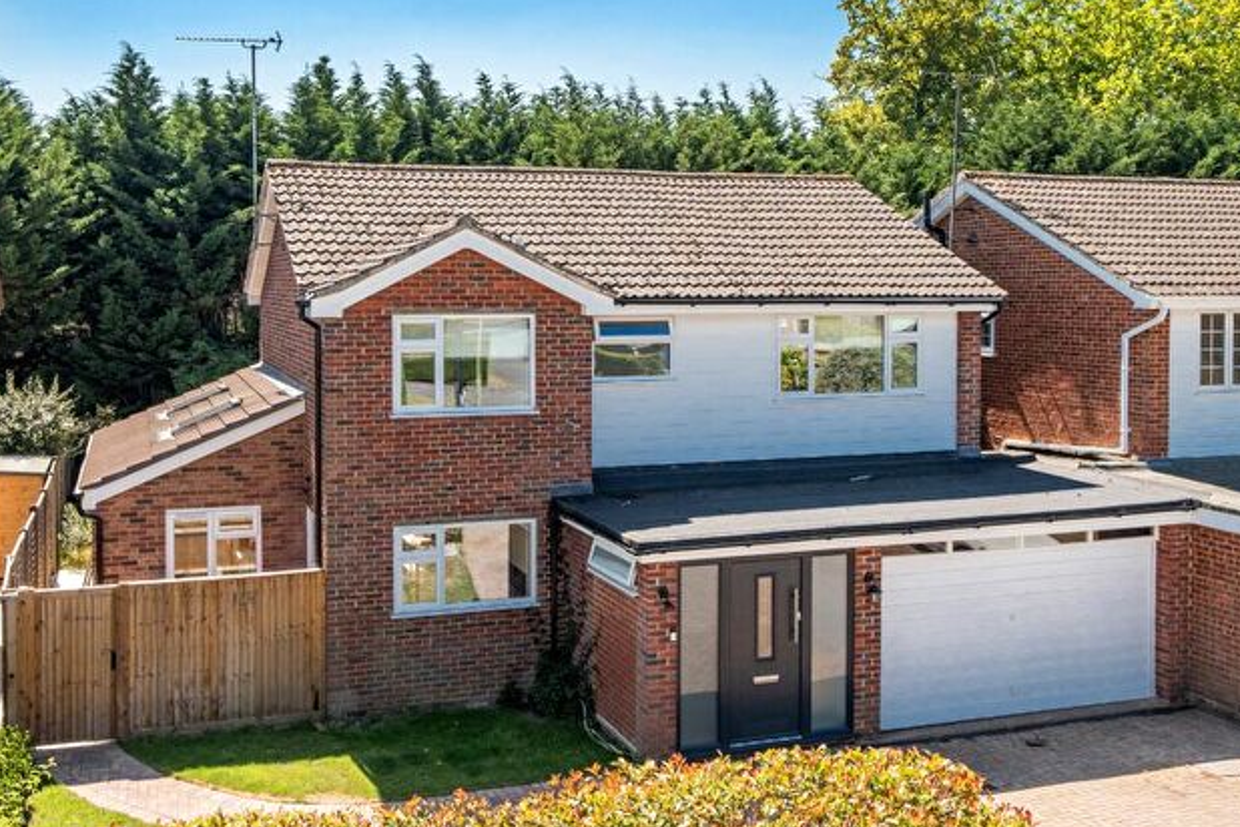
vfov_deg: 38.9
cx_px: 652
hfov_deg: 55.8
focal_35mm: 34
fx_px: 1171
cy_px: 447
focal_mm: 20
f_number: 8
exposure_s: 1/500
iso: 400
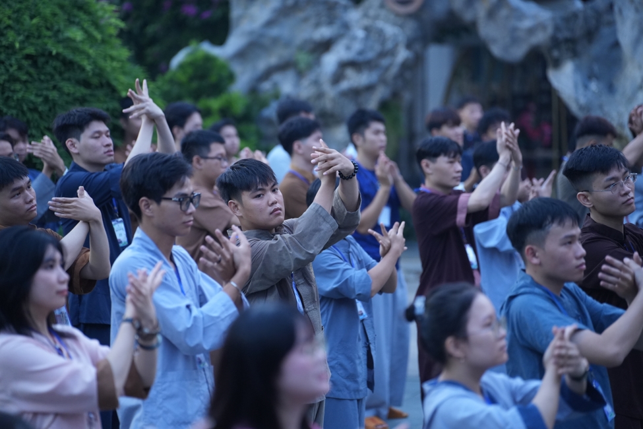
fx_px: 2679
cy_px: 214
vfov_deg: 9.1
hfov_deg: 13.7
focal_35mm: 150
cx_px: 322
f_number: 2.8
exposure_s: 1/200
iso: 2500
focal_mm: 150
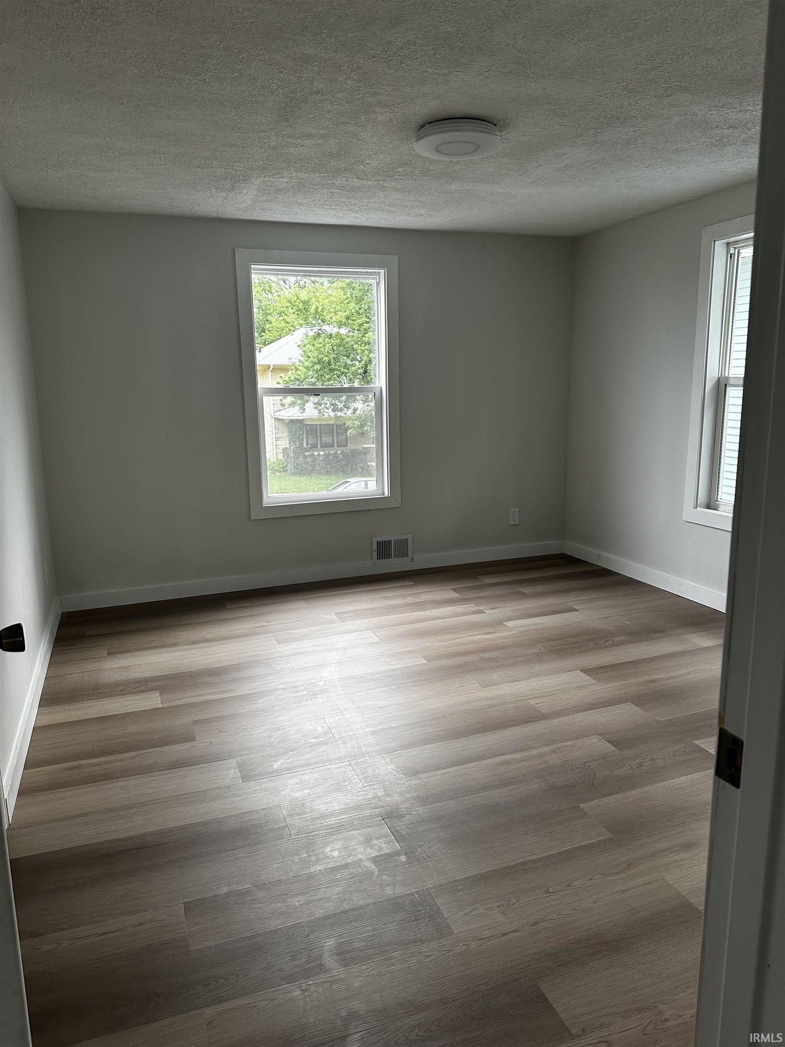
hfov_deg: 56.8
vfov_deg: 71.6
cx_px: 392
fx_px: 726
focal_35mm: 24
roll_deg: +0.2
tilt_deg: -10.0
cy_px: 524
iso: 125
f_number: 1.78
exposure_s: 1/121
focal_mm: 6.86
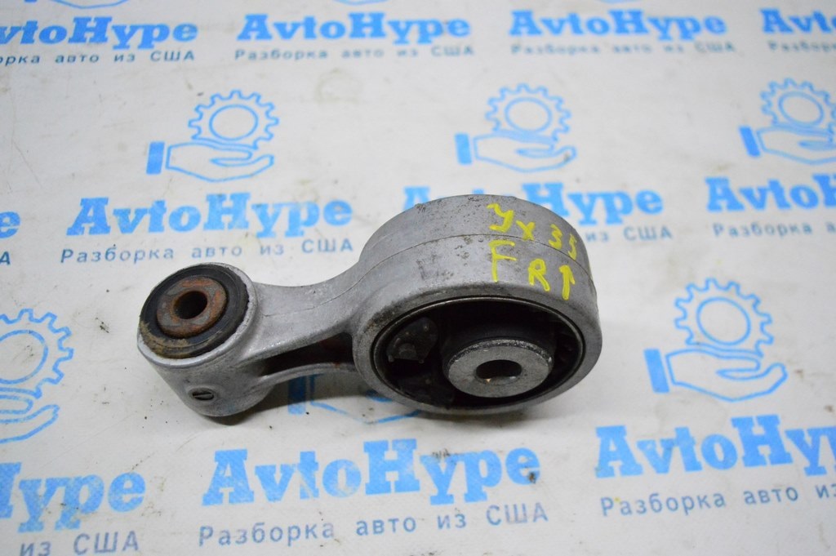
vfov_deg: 39.9
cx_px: 418
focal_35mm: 33
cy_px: 278
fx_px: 766
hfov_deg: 57.3
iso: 6400
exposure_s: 1/1000
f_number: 3.8
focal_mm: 22
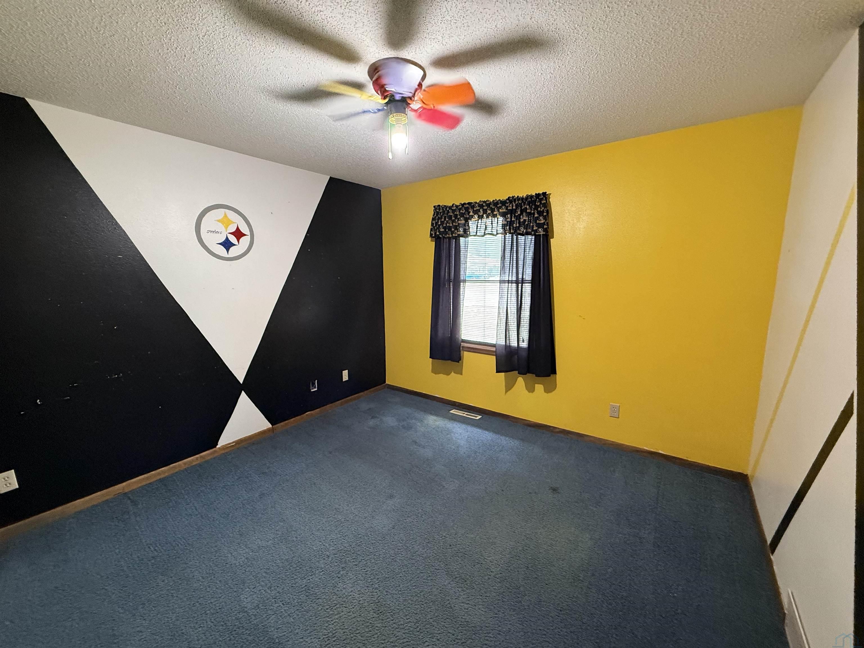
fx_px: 349
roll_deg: +0.7
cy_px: 324
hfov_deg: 102.1
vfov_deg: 85.7
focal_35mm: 14
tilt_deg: -8.0
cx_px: 432
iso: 500
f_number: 2.2
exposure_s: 1/60
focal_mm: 2.22
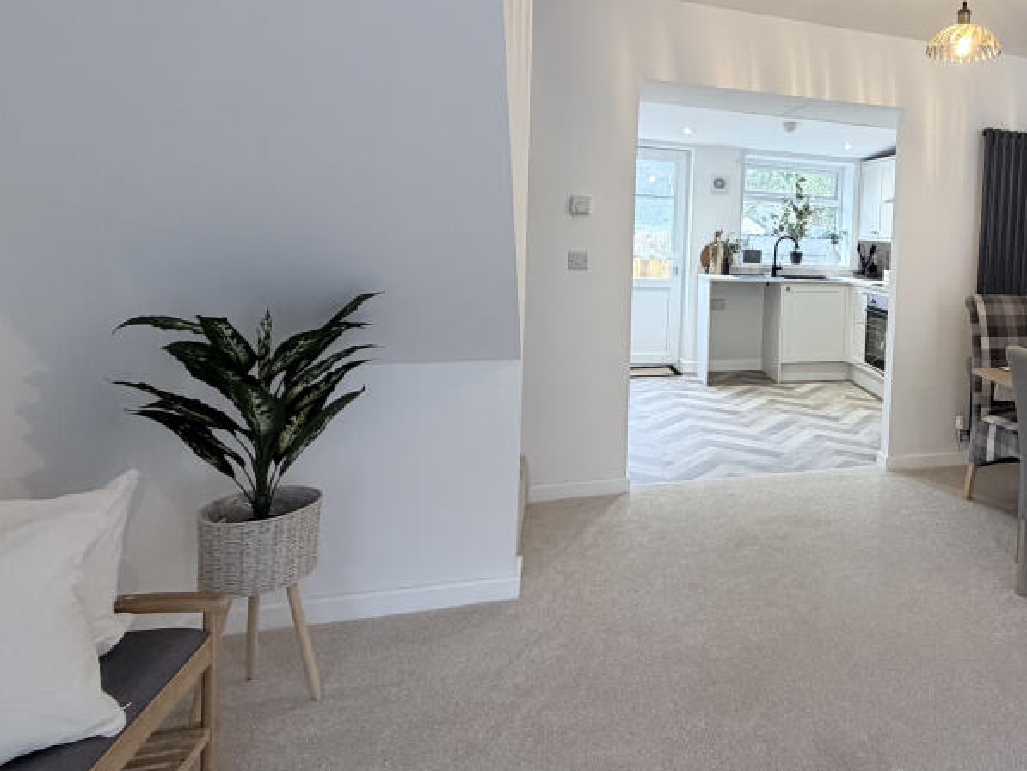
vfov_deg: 55.7
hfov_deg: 64.4
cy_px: 260
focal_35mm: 24
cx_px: 839
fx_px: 712
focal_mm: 2.22
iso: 250
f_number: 2.2
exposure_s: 1/100
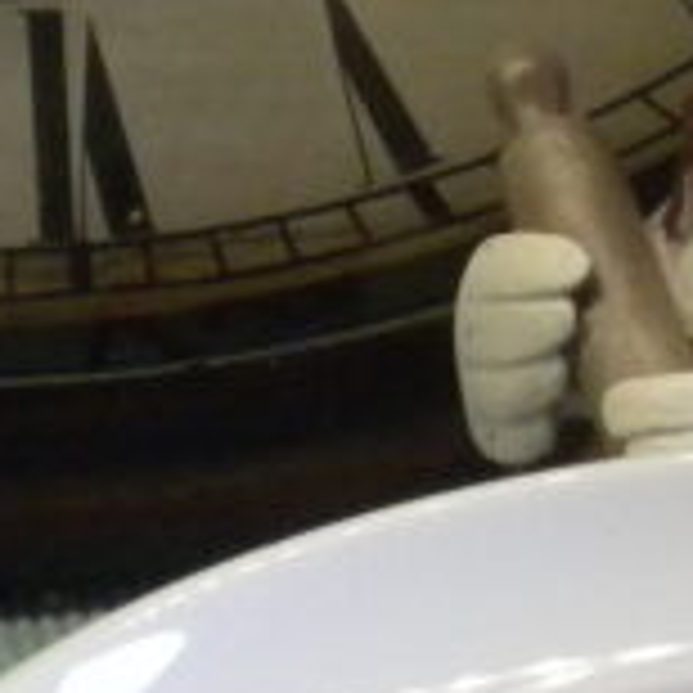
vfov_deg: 8.1
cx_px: 882
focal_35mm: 217
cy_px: 536
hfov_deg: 8.0
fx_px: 4915
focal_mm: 6.6
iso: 400
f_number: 3.5
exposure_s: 1/80.2
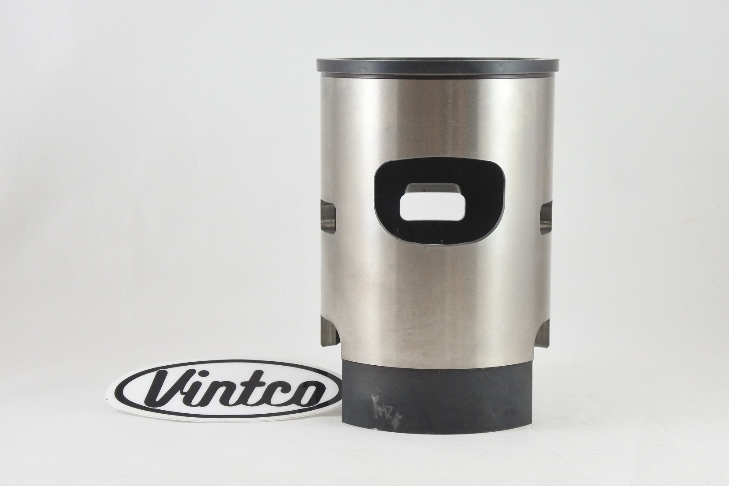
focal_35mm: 57
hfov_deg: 35.1
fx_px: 1154
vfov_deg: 23.8
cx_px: 364
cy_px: 243
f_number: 4.8
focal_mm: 21.4
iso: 720
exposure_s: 1/125
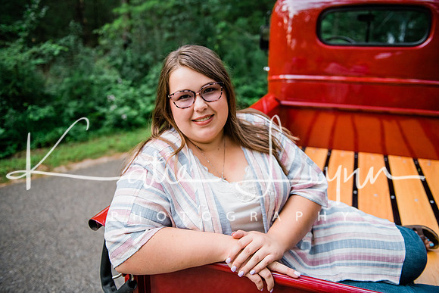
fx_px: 354
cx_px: 220
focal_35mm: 29
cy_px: 146
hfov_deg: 63.6
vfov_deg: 45.0
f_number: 2.8
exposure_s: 1/320
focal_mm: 29
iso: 800
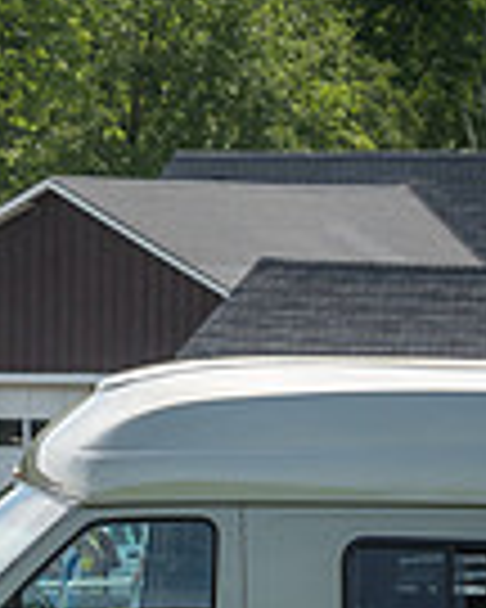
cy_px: 875
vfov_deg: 3.1
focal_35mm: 620
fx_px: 11147
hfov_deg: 2.5
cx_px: -584
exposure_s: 1/1250
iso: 200
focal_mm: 112
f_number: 5.6
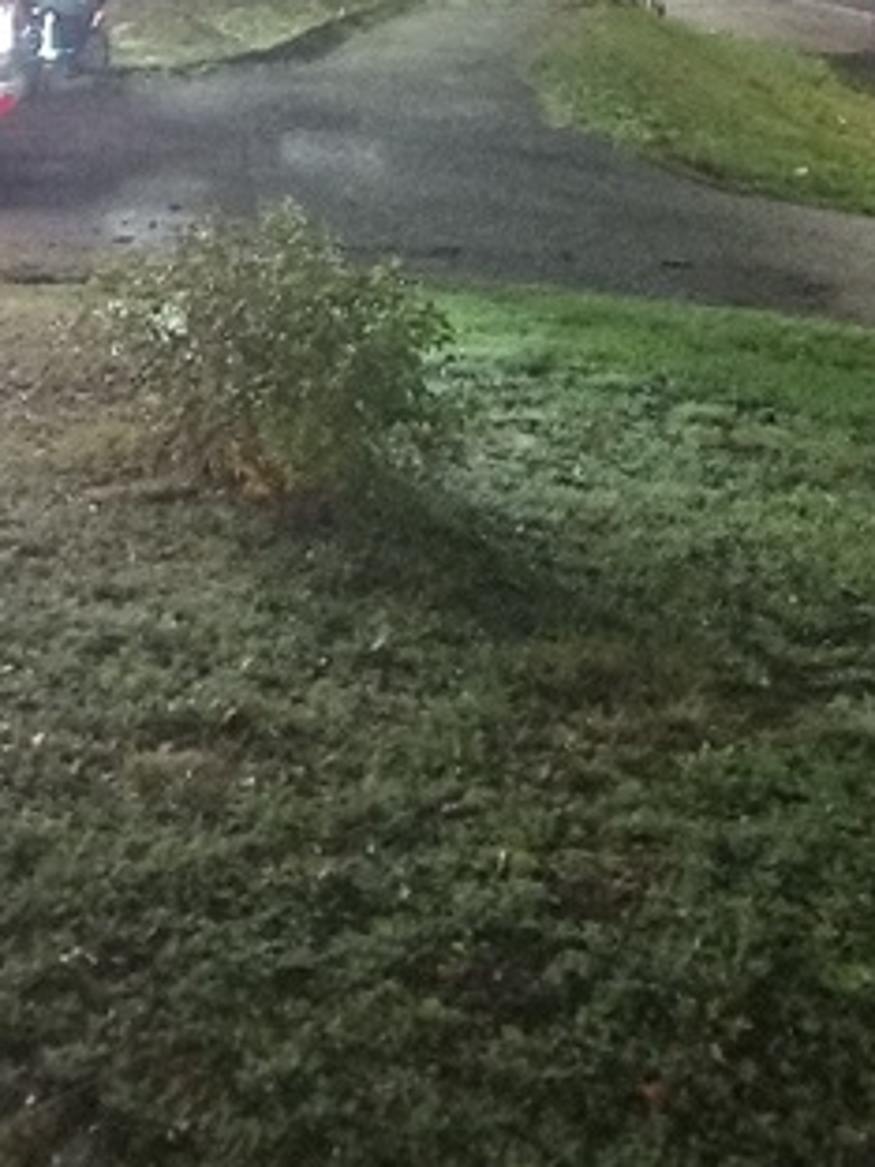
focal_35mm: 60
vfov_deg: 30.0
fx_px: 2022
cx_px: 572
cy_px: 2
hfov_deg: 24.3
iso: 1600
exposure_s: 1/10
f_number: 1.8
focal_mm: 4
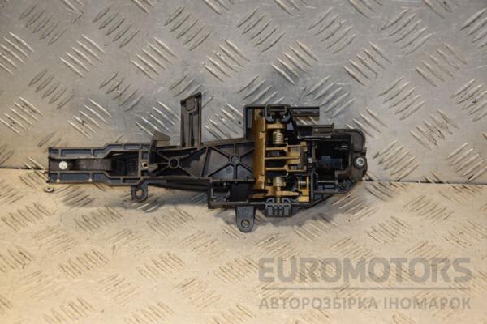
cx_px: 244
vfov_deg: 15.7
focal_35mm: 87
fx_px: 1177
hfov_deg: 23.4
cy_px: 162
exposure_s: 1/200
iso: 800
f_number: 6.3
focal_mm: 58
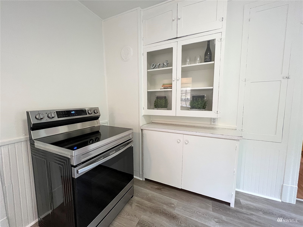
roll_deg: +1.1
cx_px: 152
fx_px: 114
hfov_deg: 106.2
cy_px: 114
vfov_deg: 89.9
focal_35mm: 13
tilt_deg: -6.1
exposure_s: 1/60
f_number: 1.8
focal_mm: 1.57
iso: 160
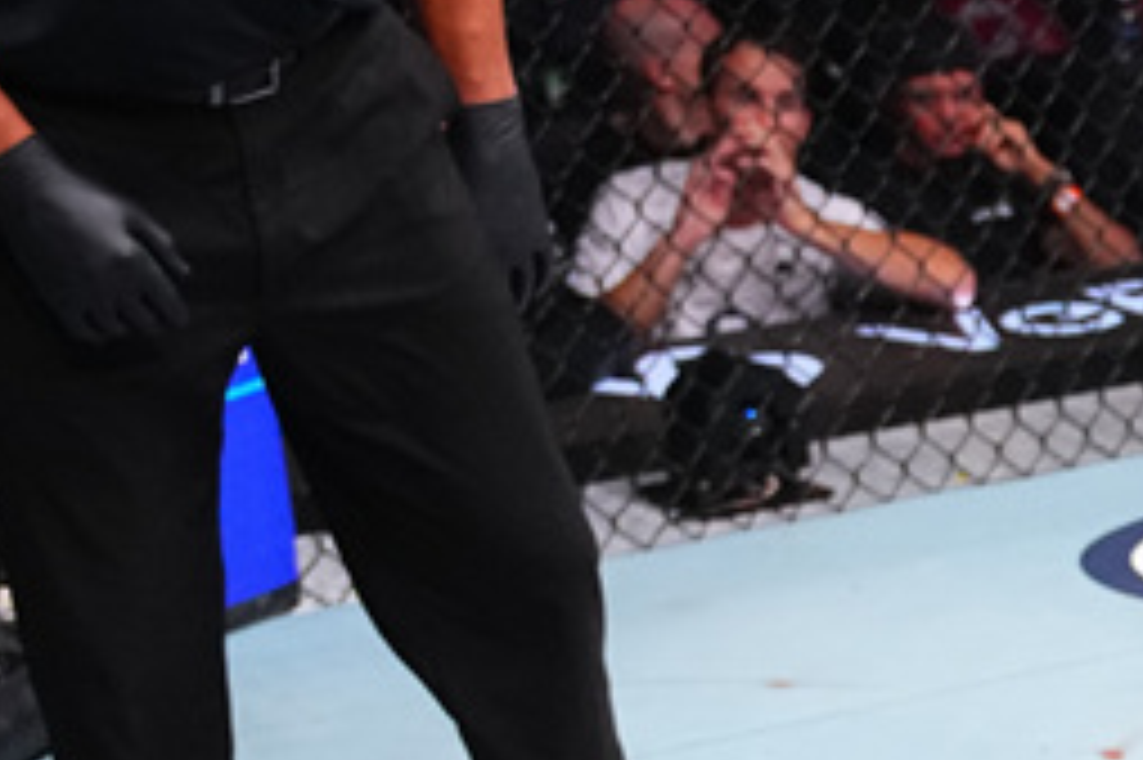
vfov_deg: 8.9
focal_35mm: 149
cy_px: 1264
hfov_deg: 12.8
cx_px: 1899
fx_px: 4728
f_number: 2.8
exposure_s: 1/1250
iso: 3200
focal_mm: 35
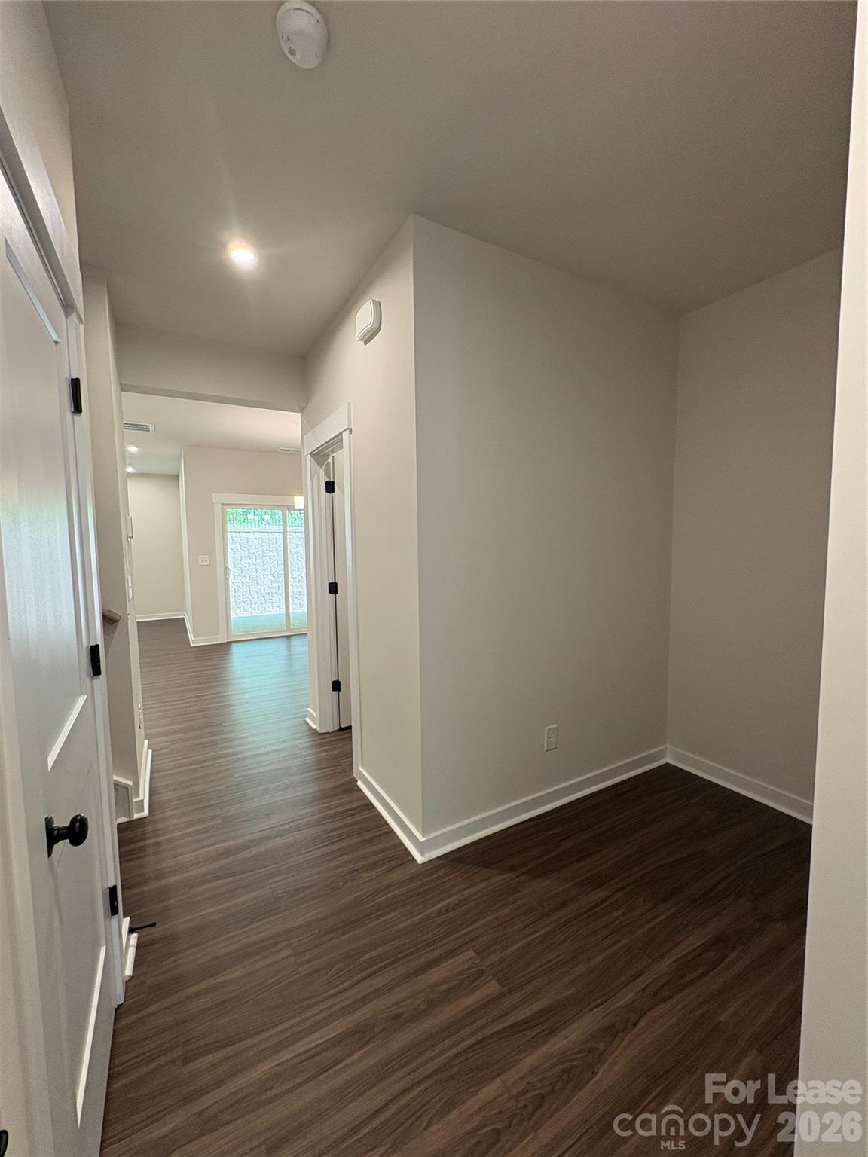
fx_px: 468
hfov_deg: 85.7
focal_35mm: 14
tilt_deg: -3.6
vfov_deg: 102.1
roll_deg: -0.3
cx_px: 434
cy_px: 578
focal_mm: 2.22
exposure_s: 1/60
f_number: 2.2
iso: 250
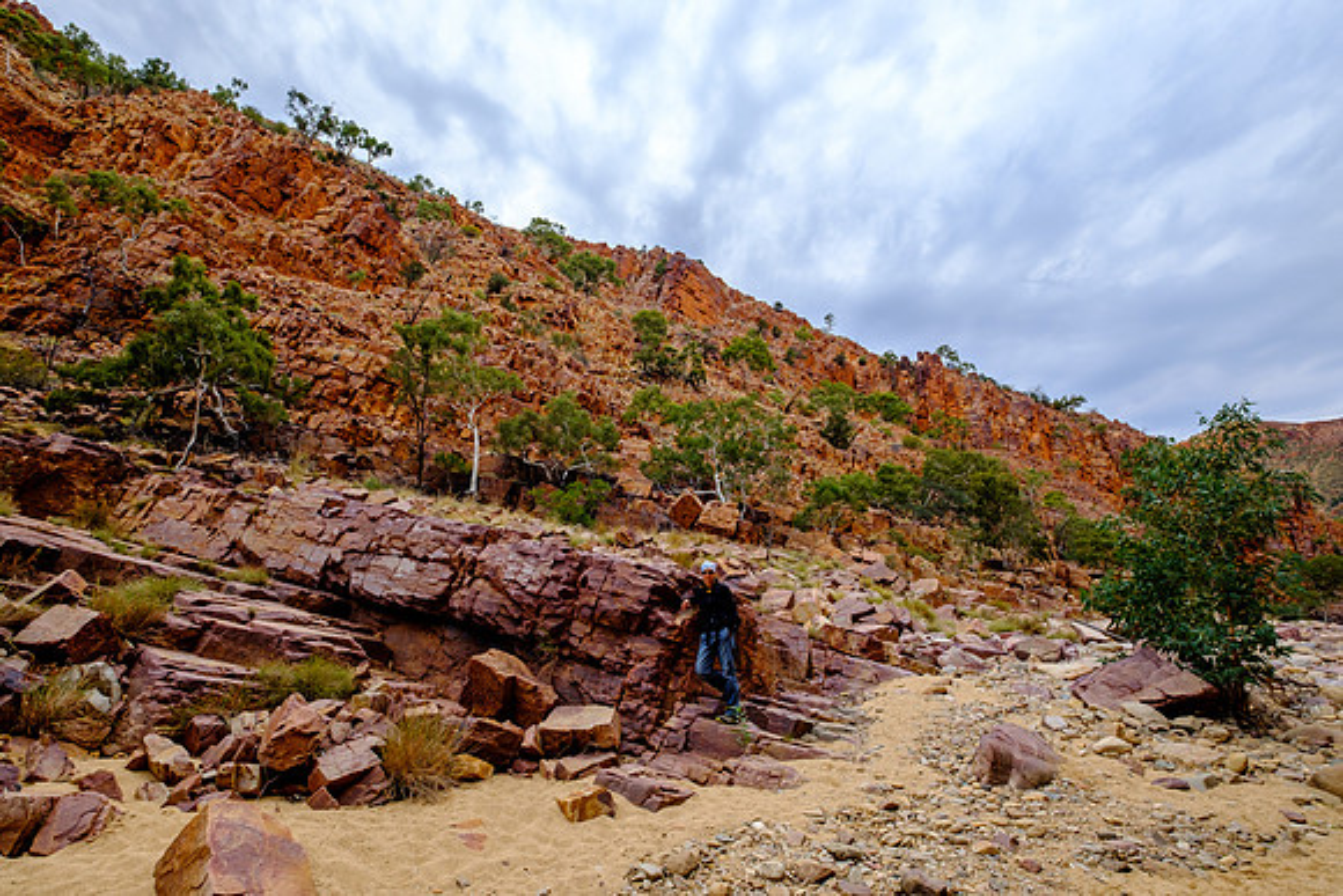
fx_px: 634
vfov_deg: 70.5
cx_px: 672
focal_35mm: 17
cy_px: 448
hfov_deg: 93.3
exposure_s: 1/90
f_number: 8
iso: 200
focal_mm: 11.5
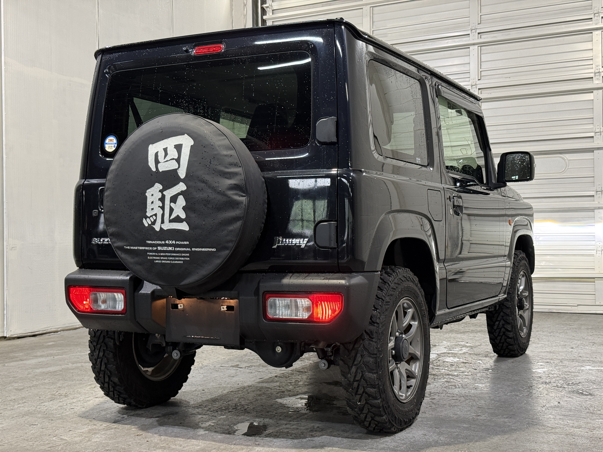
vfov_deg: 30.3
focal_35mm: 48
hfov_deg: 39.7
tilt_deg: +0.0
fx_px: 836
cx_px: 302
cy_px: 226
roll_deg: +0.6
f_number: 1.78
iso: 250
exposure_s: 1/60
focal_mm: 6.76
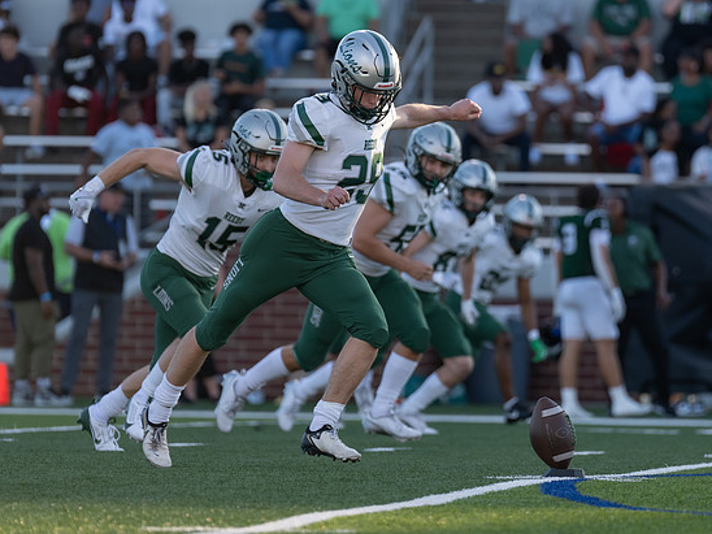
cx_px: 419
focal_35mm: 359
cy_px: 213
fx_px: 7384
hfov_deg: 5.5
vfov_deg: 4.1
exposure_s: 1/1250
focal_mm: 200
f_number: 2.8
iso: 250
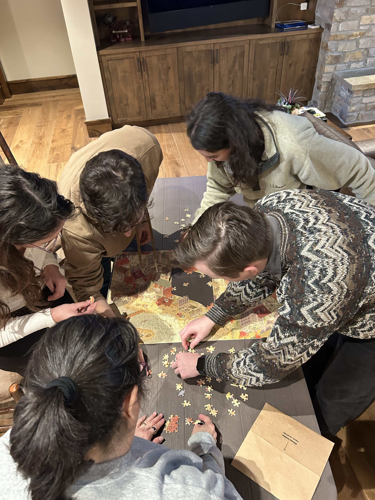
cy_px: 250
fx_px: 376
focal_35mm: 26
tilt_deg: -40.9
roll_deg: +3.3
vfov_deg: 67.3
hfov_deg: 53.1
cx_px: 188
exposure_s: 1/30
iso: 500
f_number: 1.5
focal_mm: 5.7
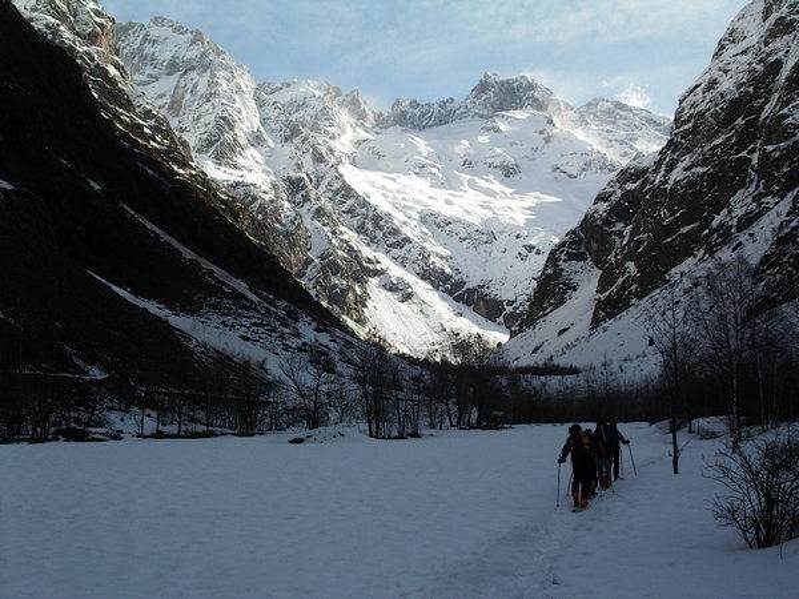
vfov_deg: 28.0
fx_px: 1200
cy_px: 300
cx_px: 400
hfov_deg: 36.8
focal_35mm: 52
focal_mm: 7.8
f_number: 5.5
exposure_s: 1/400
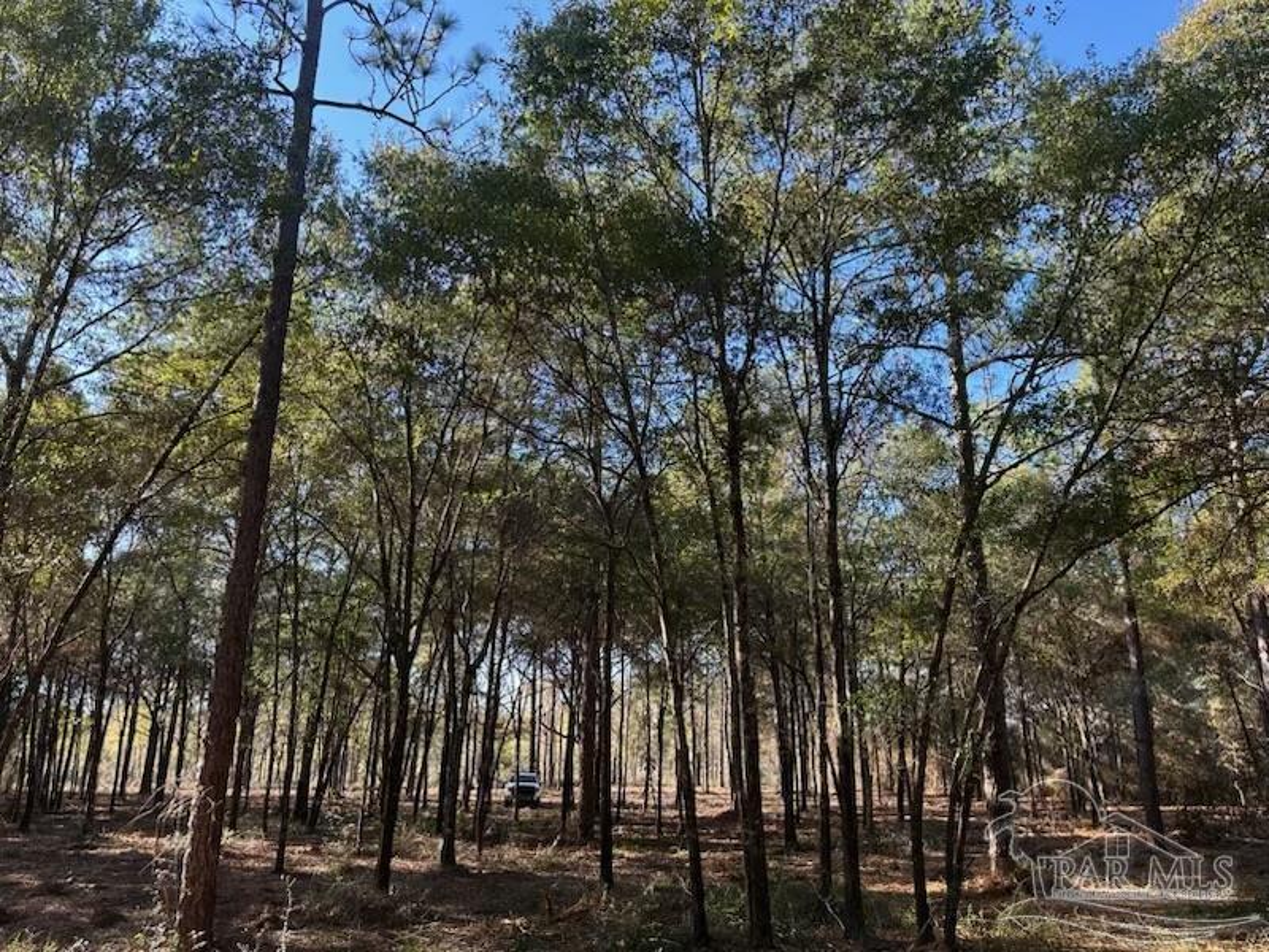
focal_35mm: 24
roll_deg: -0.6
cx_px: 634
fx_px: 880
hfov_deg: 71.6
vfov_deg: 56.8
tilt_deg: +15.3
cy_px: 476
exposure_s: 1/446
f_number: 1.78
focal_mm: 6.86
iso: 80
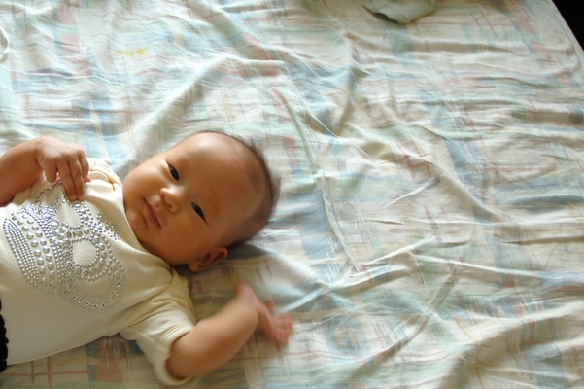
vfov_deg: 21.3
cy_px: 212
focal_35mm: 64
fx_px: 1035
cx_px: 133
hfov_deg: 30.9
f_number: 3.8
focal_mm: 25
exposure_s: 1/25
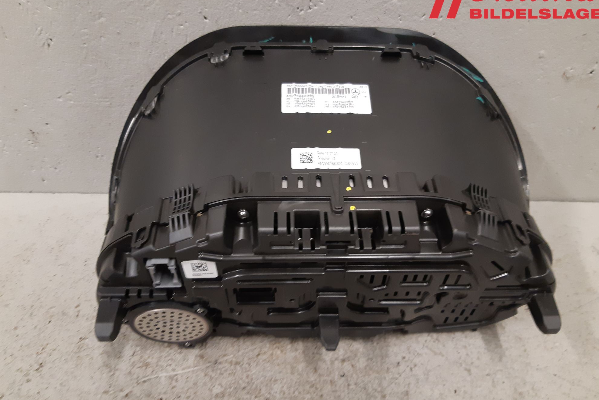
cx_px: 305
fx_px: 466
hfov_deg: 65.5
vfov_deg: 46.4
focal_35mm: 28
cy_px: 200
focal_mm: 3.93
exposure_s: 1/50
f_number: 1.7
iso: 200
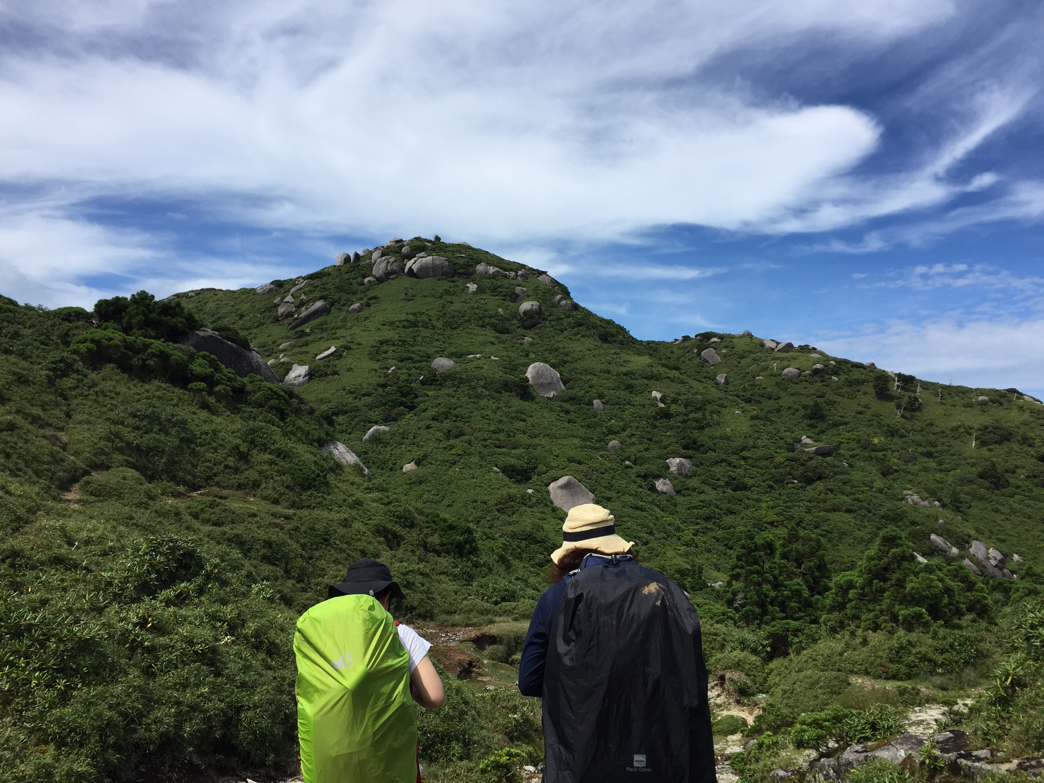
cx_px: 522
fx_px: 875
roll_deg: -0.7
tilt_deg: +2.3
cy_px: 392
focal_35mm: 29
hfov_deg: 61.7
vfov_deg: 48.2
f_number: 2.2
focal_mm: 4.15
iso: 32
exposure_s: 1/2326
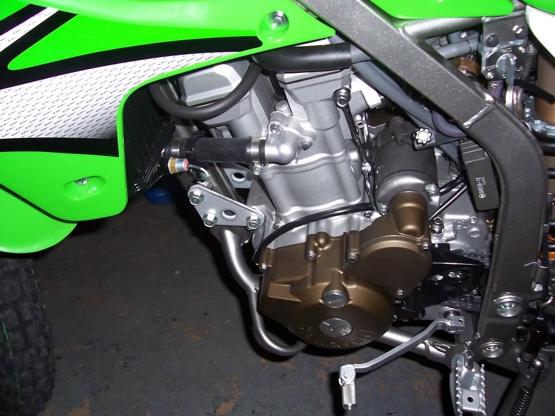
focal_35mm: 34
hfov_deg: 54.0
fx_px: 545
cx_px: 278
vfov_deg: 41.8
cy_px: 208
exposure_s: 1/60
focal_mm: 5.6
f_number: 2.7
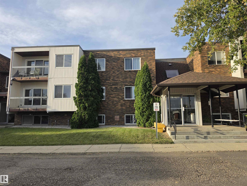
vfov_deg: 58.9
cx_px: 124
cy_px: 93
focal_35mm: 23
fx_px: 164
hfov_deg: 73.9
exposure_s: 1/2913
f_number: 1.4
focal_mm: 6.5
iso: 64
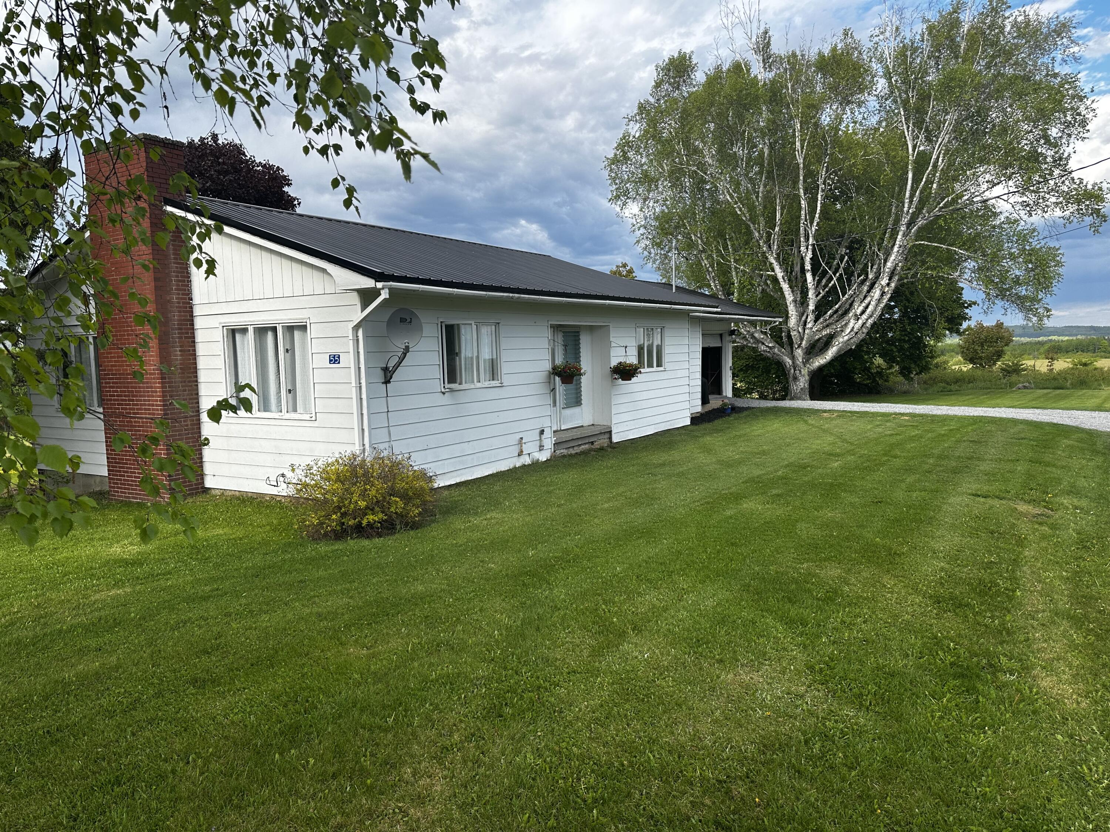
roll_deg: +1.1
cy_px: 416
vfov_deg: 56.8
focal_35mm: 24
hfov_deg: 71.6
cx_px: 555
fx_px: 770
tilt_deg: -4.1
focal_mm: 6.86
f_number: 1.78
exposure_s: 1/2028
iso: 80
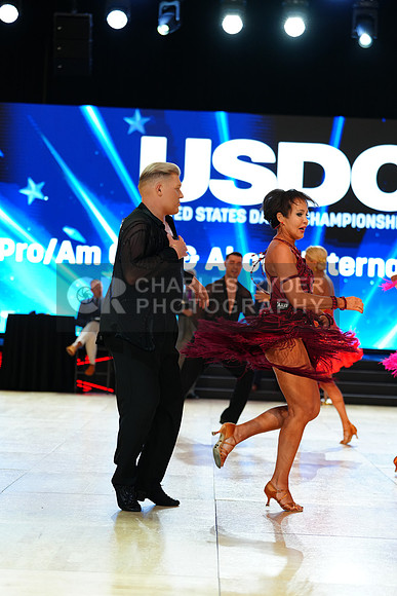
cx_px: 198
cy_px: 298
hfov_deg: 16.7
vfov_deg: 24.8
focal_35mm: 82
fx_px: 1356
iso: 1000
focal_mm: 82
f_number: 2.8
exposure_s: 1/400
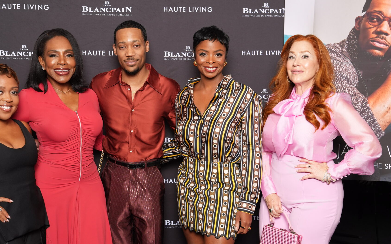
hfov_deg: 41.8
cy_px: 133
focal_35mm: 48
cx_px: 185
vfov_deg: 26.9
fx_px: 511
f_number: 5.6
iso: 640
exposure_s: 1/200
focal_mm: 31
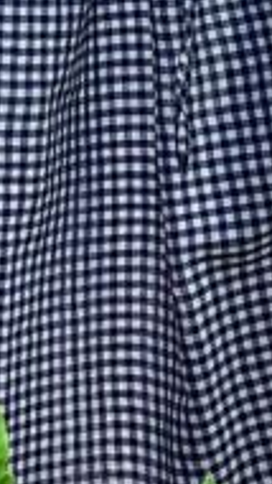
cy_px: -107
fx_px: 2050
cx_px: -215
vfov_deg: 13.1
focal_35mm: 160
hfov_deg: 7.4
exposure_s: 1/192
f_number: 2.4
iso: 25
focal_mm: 3.3
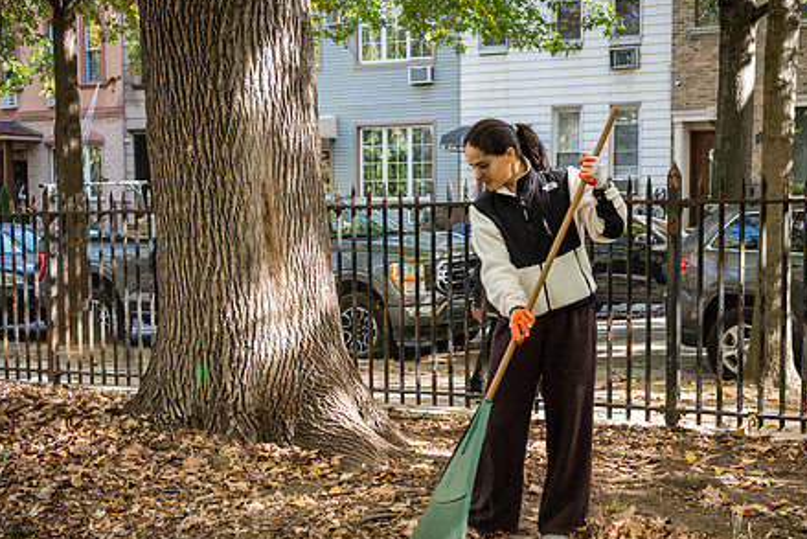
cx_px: 488
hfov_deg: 32.8
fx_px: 1368
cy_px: 365
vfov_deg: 22.2
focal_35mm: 61
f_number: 4
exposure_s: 1/160
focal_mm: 40
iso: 500
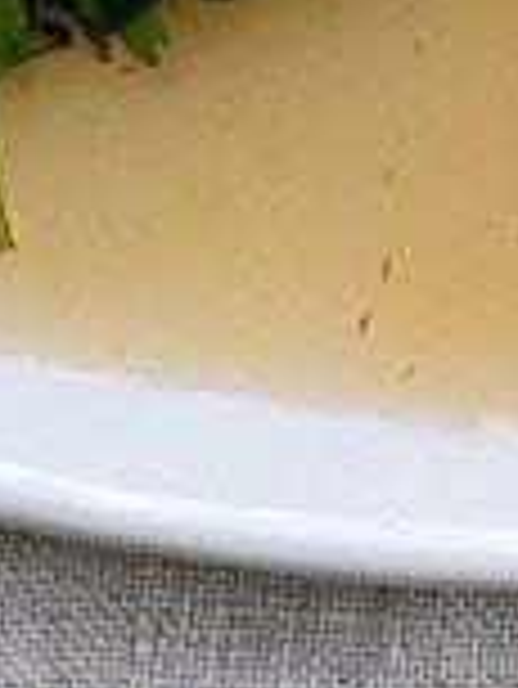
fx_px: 7233
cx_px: -450
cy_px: -1671
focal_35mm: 363
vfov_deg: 5.1
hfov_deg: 4.1
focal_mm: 6
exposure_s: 1/246
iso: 20
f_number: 2
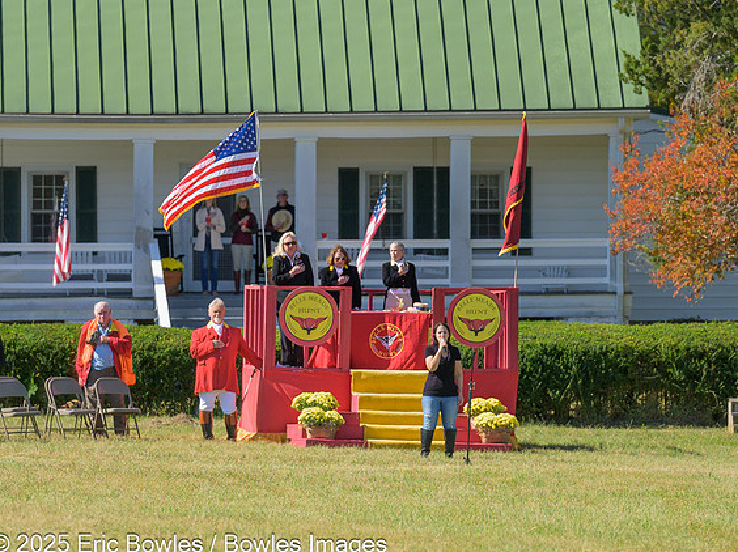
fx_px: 7264
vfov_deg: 4.4
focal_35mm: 341
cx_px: 349
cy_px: 129
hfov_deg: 5.8
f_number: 4
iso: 200
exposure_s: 1/1000
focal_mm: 200
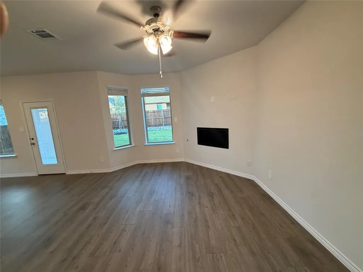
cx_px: 182
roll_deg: +3.4
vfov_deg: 85.7
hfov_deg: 102.1
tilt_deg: -7.6
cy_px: 136
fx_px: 147
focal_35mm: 14
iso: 200
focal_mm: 2.22
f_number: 2.2
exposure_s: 1/60
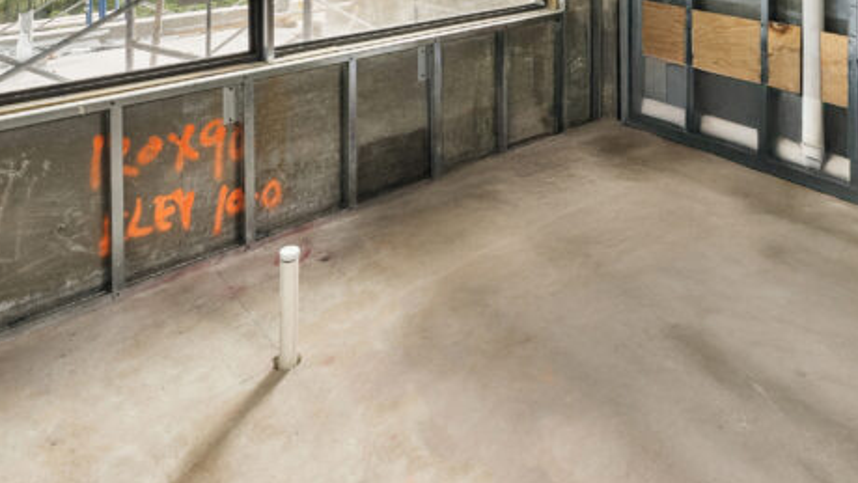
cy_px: -110
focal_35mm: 28
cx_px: 507
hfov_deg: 67.4
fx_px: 637
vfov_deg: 33.2
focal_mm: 12
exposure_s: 1/10
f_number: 8
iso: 320
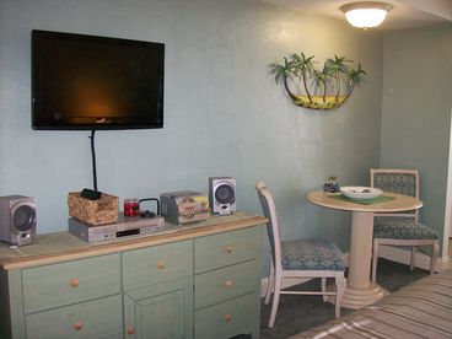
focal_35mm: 36
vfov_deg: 39.7
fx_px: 470
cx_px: 226
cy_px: 170
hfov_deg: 51.4
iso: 140
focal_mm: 6
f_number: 2.7
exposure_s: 1/64
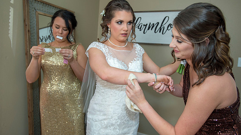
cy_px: 64
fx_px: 166
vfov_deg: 44.3
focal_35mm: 26
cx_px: 123
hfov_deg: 71.9
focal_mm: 24
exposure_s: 1/100
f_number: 3.5
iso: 1250
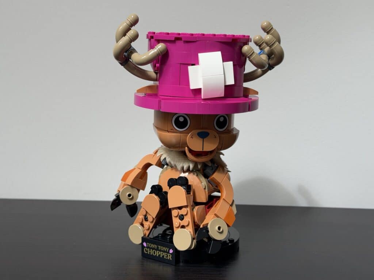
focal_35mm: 48
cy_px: 140
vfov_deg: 30.3
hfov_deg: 39.7
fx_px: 519
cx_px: 187
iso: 64
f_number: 1.78
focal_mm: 6.76
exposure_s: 1/121
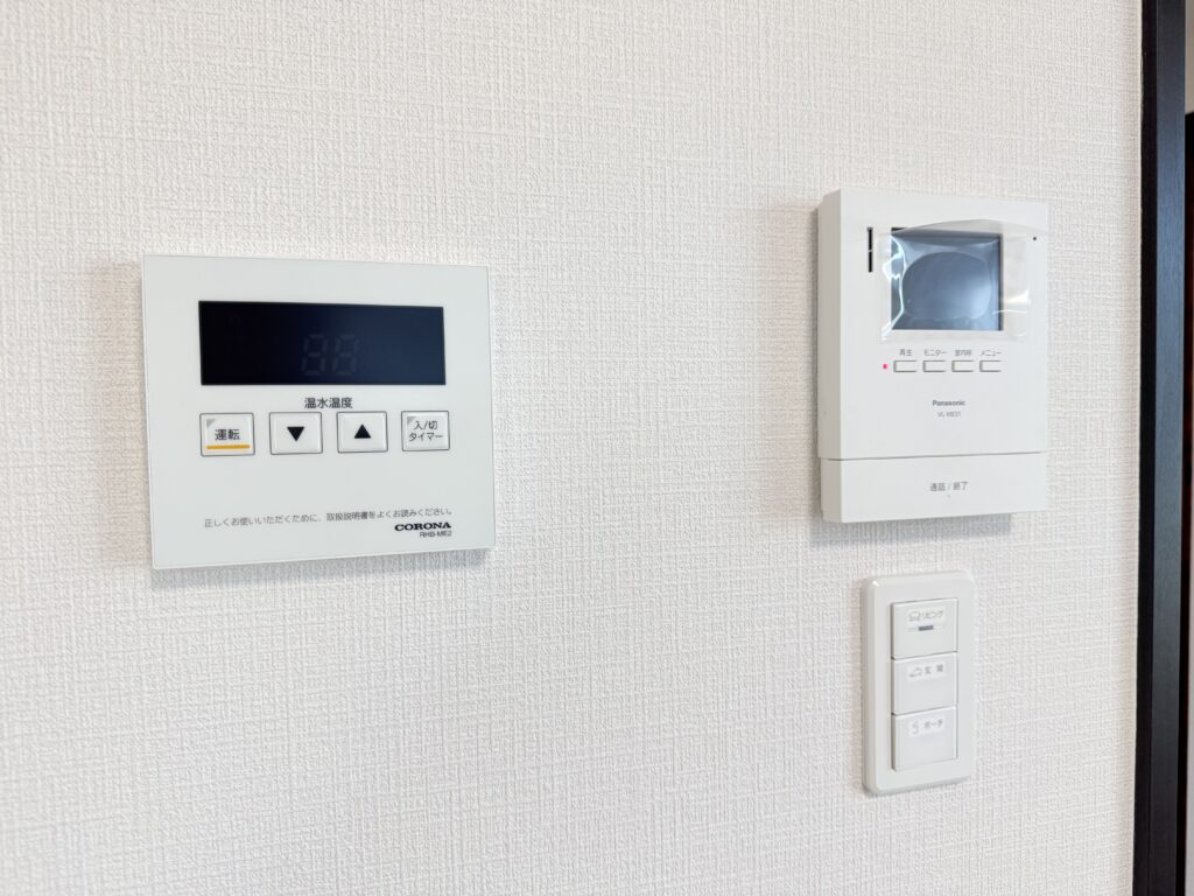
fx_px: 828
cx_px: 597
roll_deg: +0.4
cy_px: 448
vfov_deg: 56.8
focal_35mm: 24
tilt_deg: -2.7
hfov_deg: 71.6
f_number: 1.78
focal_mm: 6.76
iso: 160
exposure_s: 1/121
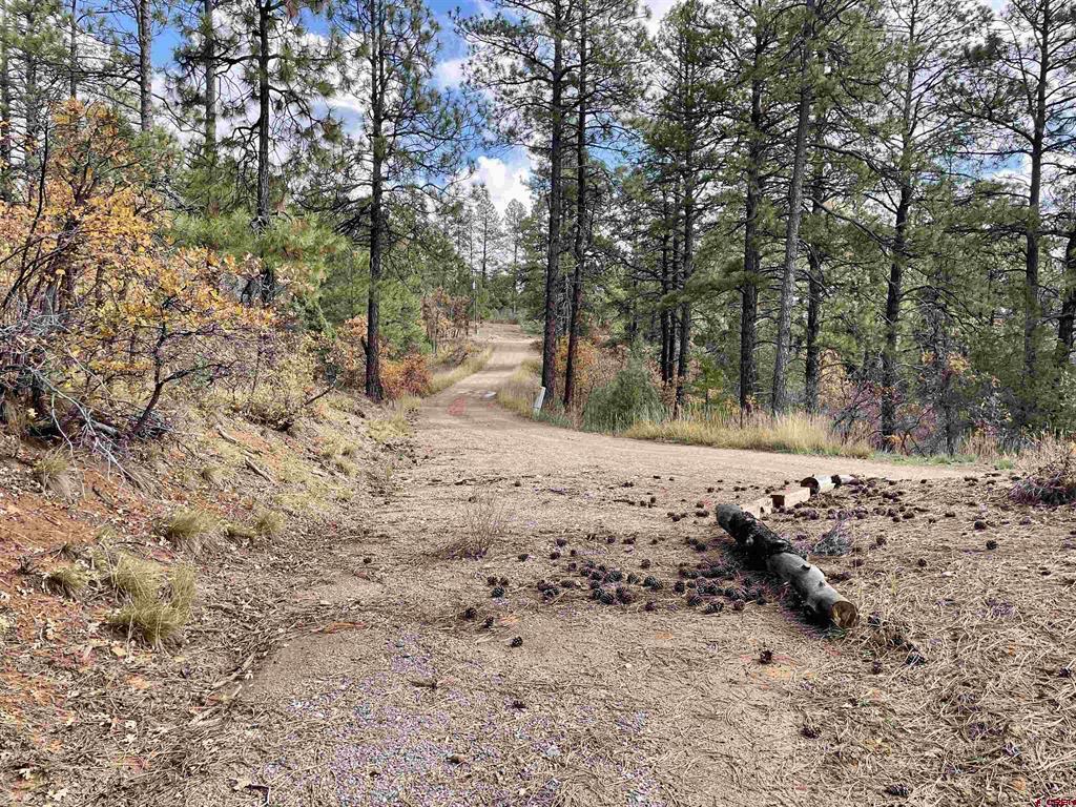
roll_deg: +0.2
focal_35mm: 26
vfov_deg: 53.1
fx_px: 808
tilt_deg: -3.8
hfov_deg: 67.3
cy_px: 404
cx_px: 538
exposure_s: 1/744
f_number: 1.6
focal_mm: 4.2
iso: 32
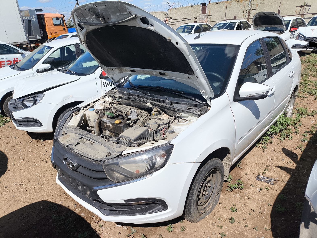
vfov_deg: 54.9
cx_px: 158
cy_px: 119
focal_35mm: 25
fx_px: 229
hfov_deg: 69.4
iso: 50
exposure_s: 1/1966
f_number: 1.7
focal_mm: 4.71
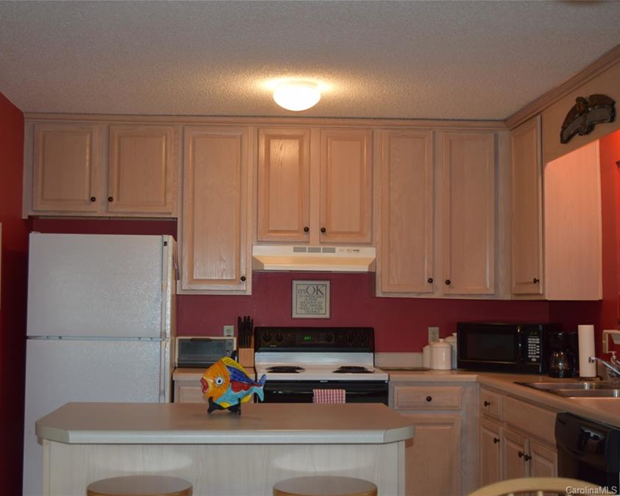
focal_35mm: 53
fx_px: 965
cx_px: 271
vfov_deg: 28.8
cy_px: 248
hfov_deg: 35.6
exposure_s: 1/30
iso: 400
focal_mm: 31
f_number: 4.2
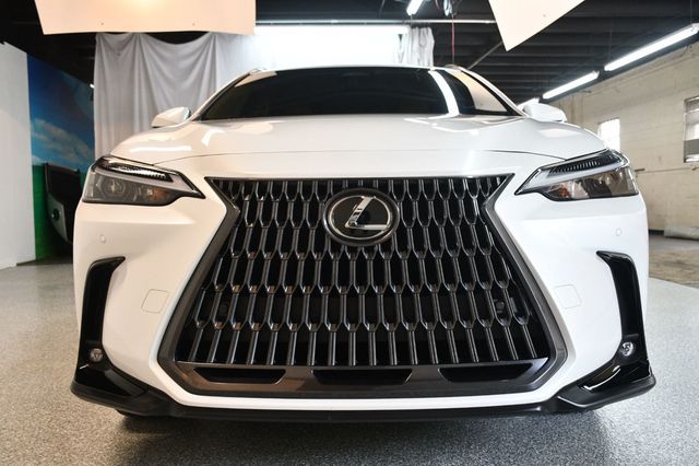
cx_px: 350
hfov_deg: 55.8
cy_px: 233
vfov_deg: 38.8
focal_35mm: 34
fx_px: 660
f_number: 3.8
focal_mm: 23
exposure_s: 1/125
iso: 1400
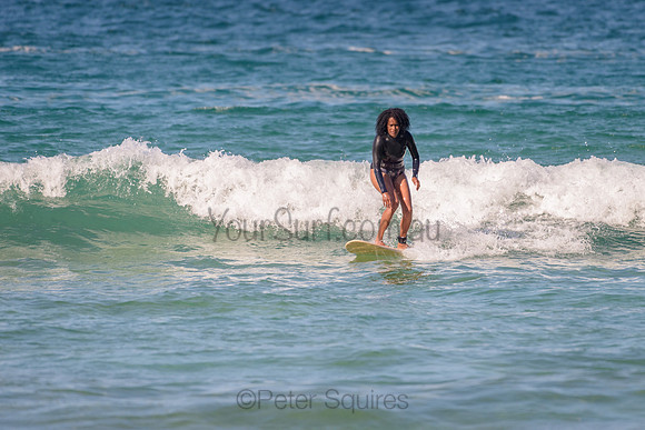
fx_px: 10991
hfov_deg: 3.4
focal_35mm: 613
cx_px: 389
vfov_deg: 2.2
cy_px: 166
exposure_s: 1/2000
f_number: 5.6
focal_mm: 500
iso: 160
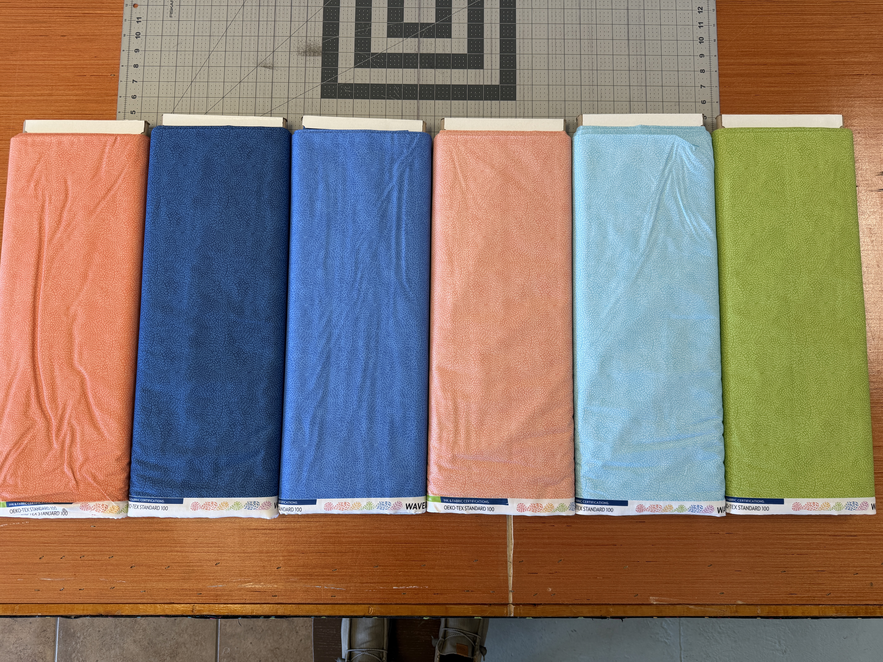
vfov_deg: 56.8
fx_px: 612
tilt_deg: -83.2
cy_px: 331
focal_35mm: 24
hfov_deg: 71.6
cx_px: 442
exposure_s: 1/120
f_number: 1.78
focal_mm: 6.76
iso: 80
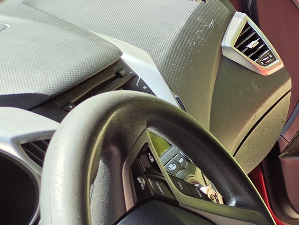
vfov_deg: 13.7
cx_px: 521
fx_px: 855
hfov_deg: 16.8
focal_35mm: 99
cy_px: 370
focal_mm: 5.4
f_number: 1.8
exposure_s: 1/834
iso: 80
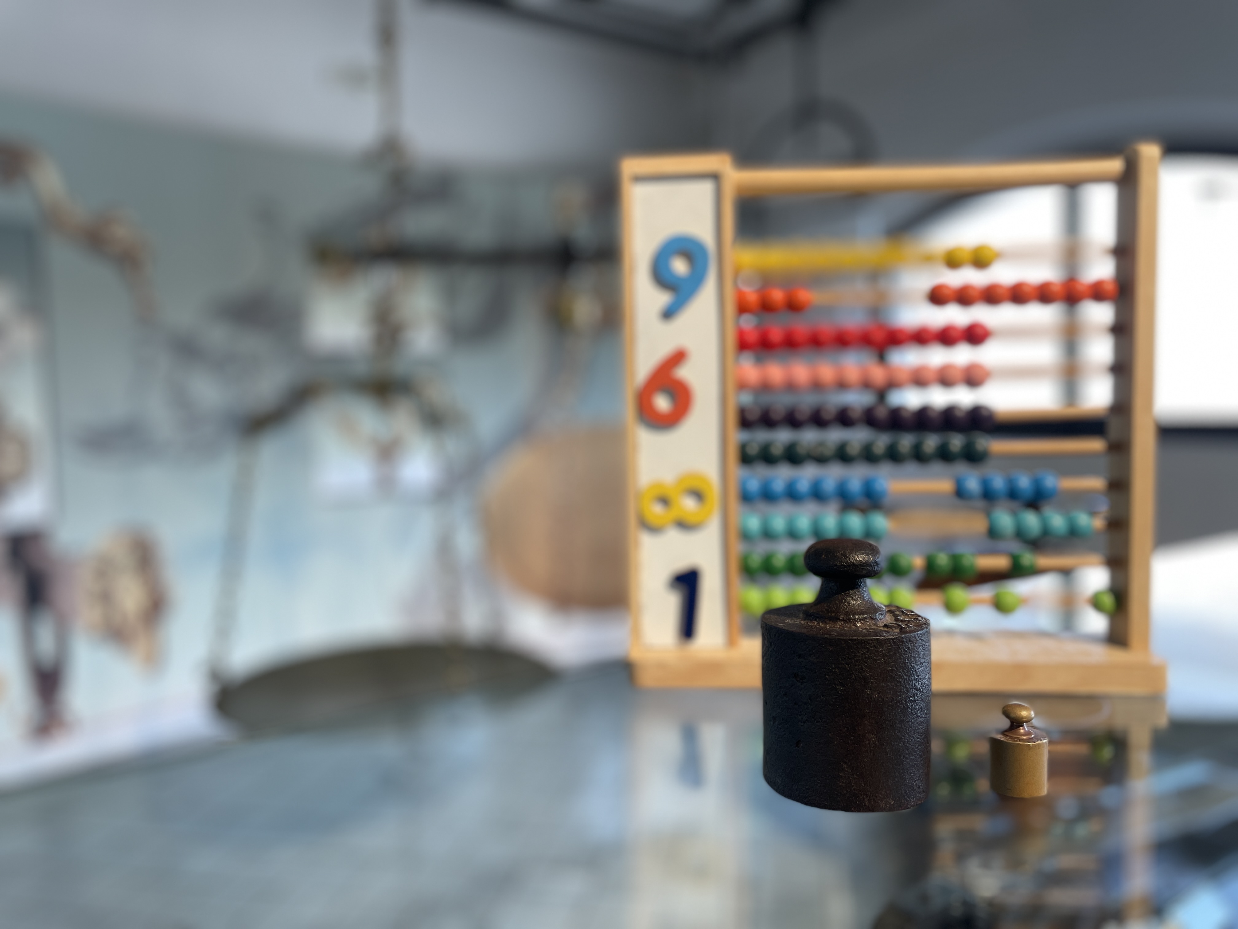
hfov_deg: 67.3
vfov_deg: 53.1
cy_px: 464
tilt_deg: -3.5
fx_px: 930
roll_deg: +0.9
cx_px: 619
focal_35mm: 26
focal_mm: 4.2
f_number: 1.6
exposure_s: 1/100
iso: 50
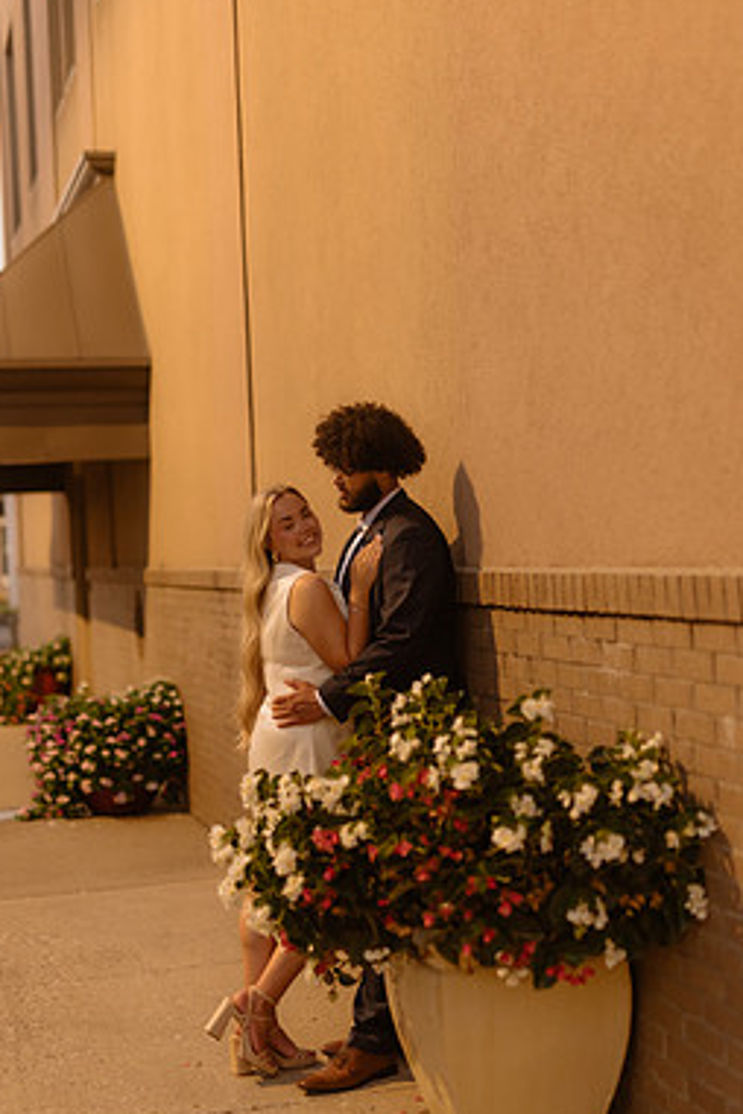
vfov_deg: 33.9
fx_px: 1826
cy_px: 594
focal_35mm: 59
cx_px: 325
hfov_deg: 23.0
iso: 640
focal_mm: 50
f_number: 1.4
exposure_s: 1/160
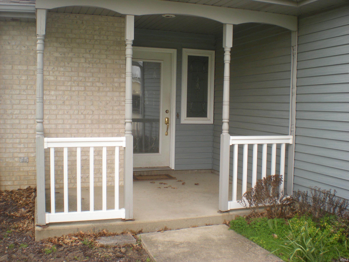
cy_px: 131
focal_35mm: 38
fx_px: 383
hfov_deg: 49.0
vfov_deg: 37.7
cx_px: 174
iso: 89
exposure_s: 1/178
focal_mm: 6.3
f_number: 4.6
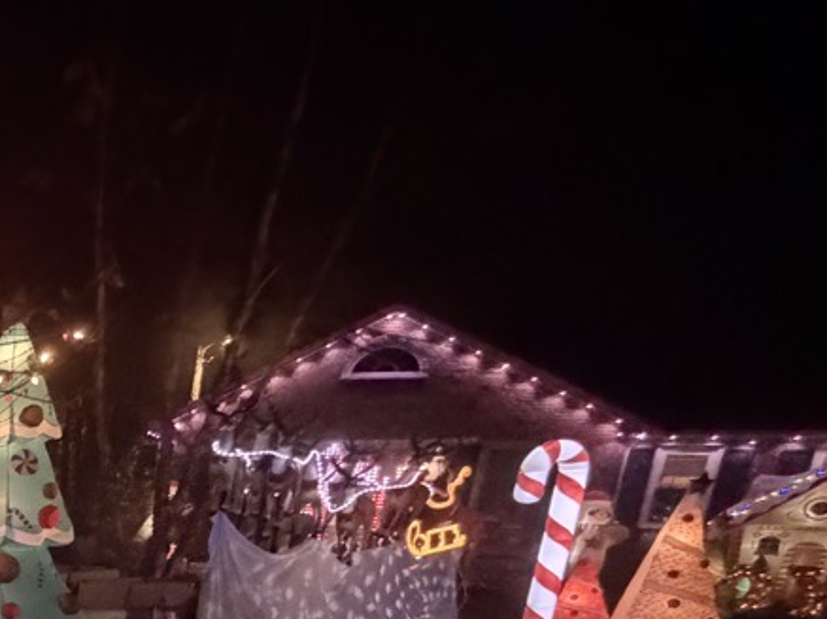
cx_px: -546
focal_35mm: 48
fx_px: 1146
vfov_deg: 26.8
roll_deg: -3.5
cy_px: 739
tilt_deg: -12.5
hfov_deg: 24.7
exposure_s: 1/30
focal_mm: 2.22
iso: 2500
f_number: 2.2
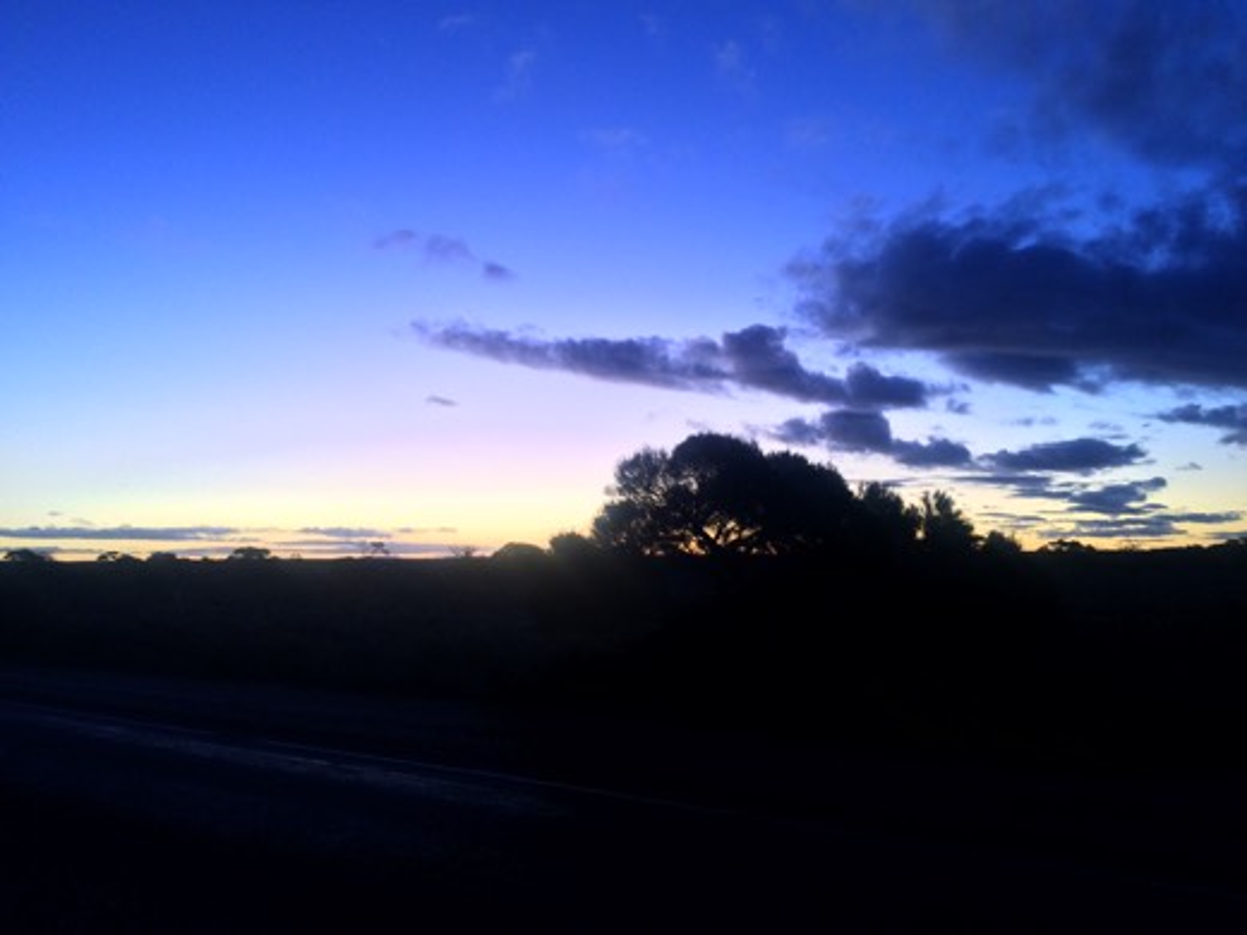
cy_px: 468
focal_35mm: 29
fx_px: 1045
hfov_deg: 61.7
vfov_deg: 48.2
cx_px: 624
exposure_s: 1/30
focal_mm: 4.15
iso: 80
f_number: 2.2
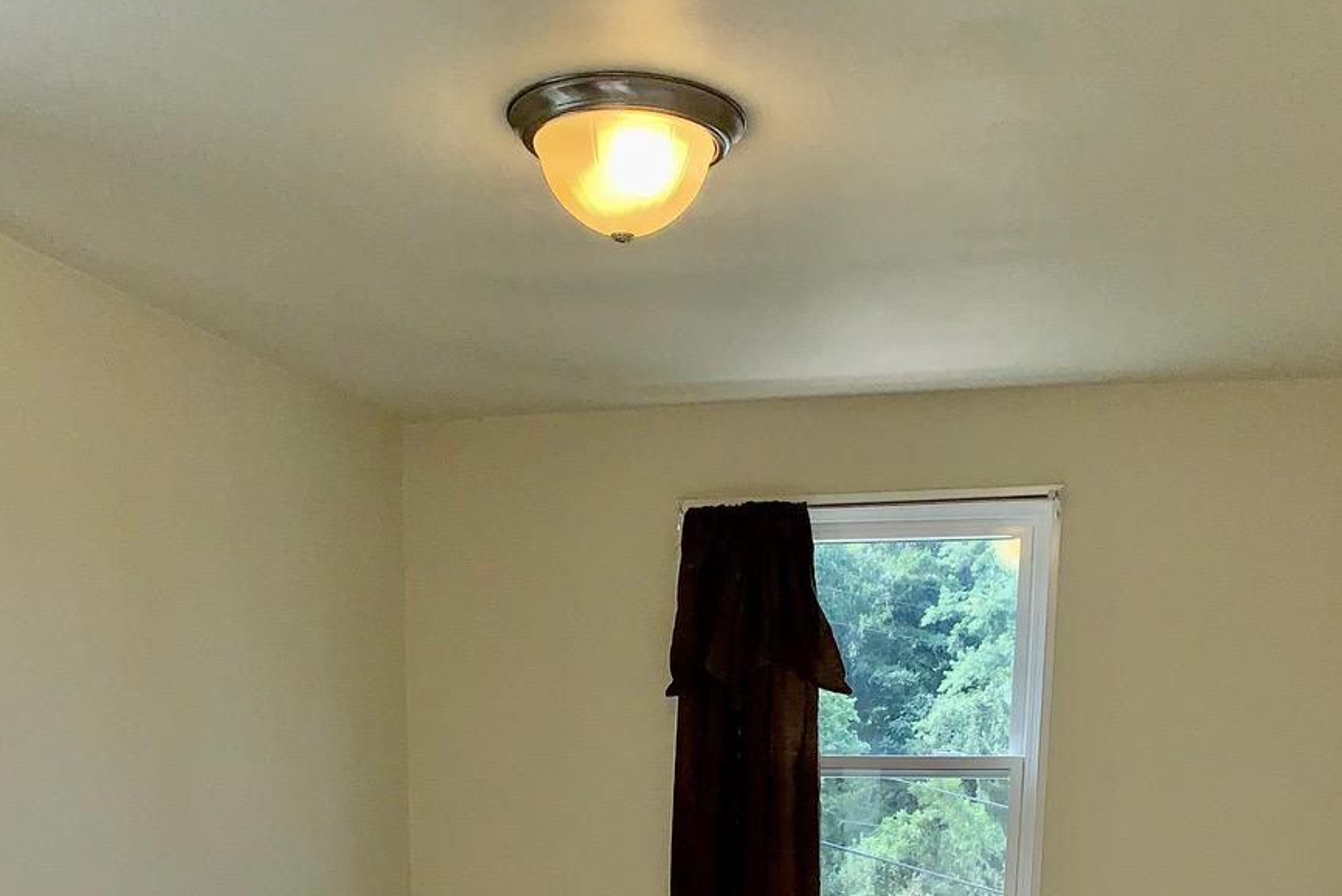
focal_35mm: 48
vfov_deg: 24.3
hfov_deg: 41.1
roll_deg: -1.7
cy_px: 1185
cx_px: 698
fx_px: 1790
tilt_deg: -10.0
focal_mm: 4.25
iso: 25
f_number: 1.8
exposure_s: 1/497
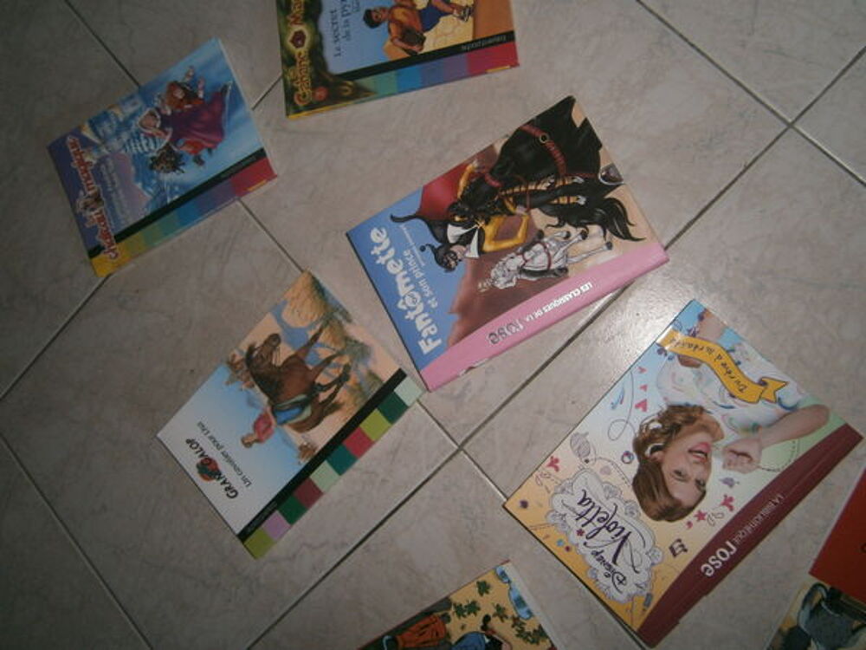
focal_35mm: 26
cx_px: 433
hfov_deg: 67.3
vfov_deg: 53.1
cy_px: 325
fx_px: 650
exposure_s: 1/30
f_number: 2.8
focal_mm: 4.7
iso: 80
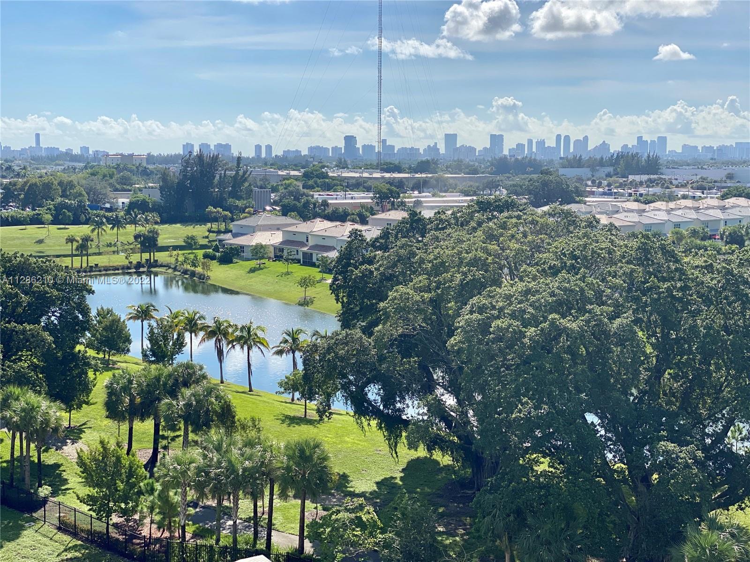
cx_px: 375
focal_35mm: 52
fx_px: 1127
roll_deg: +0.1
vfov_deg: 28.0
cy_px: 281
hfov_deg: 36.8
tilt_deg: -6.3
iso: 20
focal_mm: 6
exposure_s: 1/2817
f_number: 2
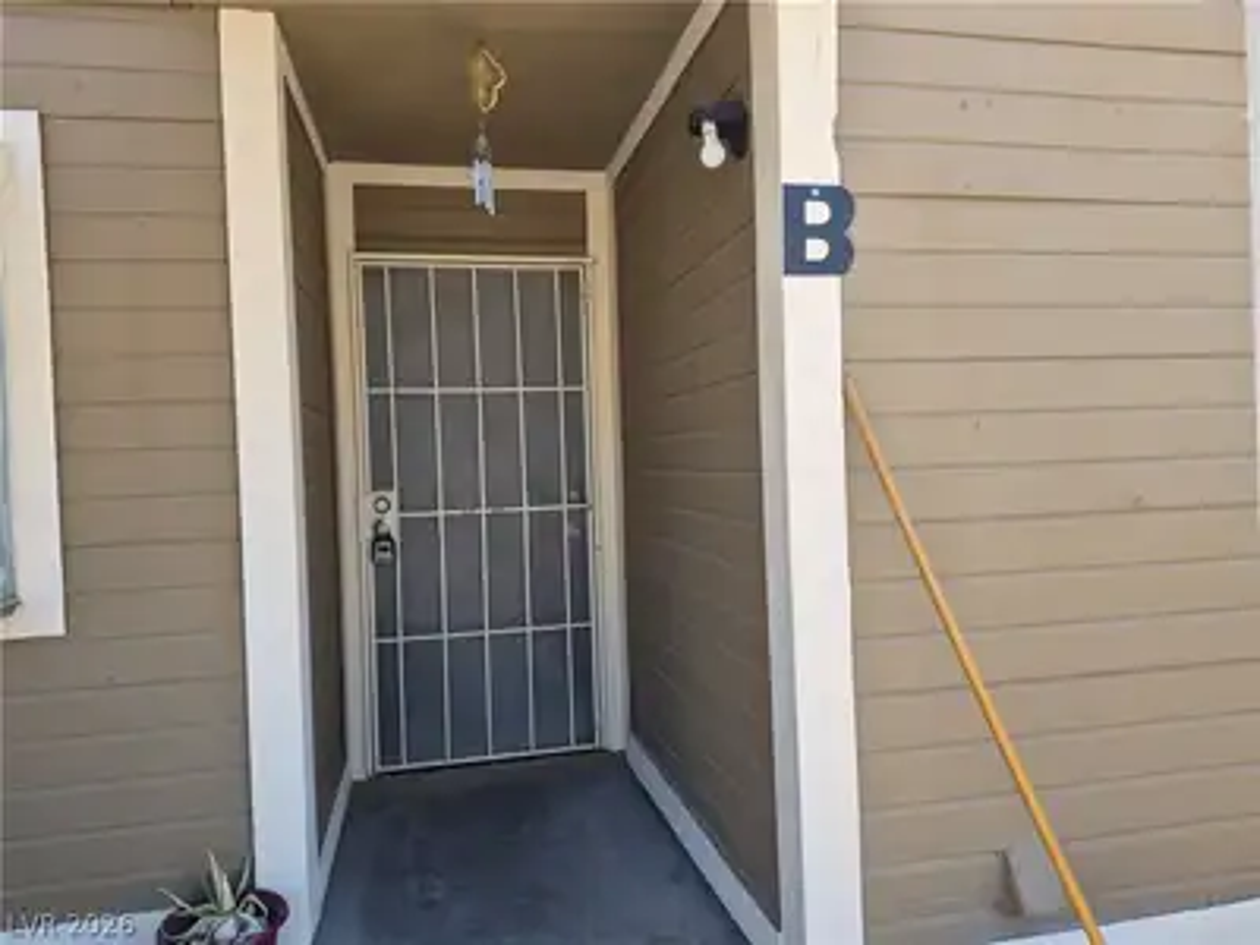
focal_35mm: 23
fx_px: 837
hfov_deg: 73.9
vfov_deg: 58.9
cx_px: 630
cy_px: 472
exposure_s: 1/618
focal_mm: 5.4
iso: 80
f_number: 1.8
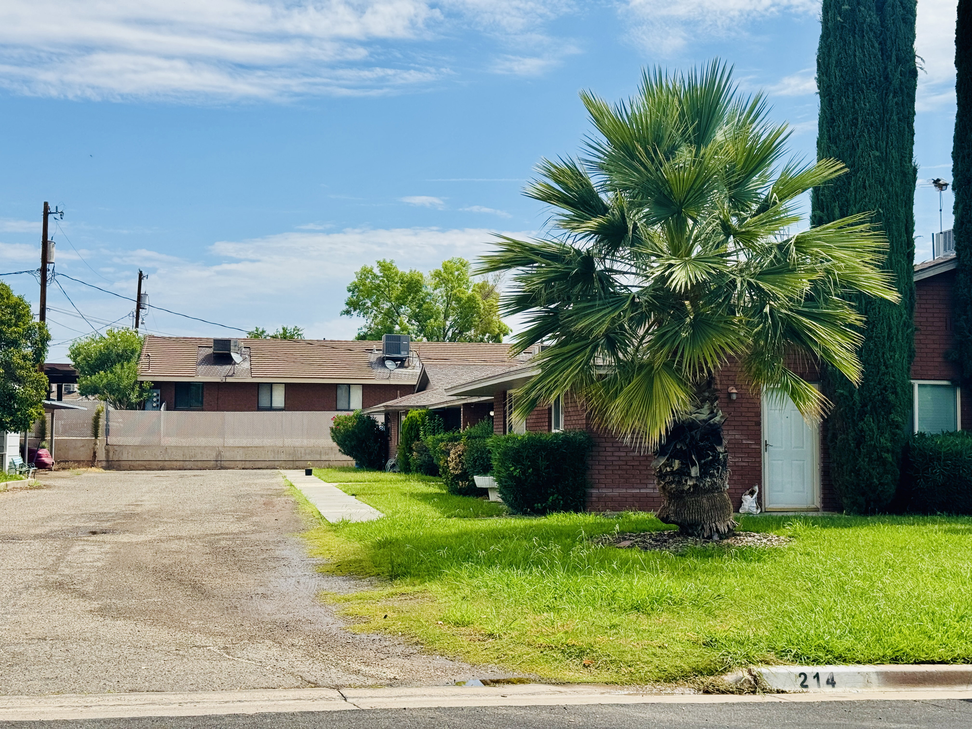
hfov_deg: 39.7
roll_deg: +0.0
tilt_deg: +2.3
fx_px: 1348
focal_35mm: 48
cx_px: 486
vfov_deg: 30.3
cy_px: 364
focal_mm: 6.76
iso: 64
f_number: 1.78
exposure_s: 1/7092
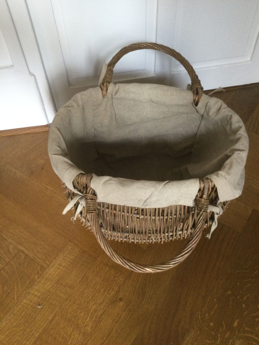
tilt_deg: -51.7
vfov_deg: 58.4
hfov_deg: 45.4
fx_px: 309
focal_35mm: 31
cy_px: 172
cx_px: 130
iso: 160
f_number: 2.4
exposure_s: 1/33
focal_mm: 3.3
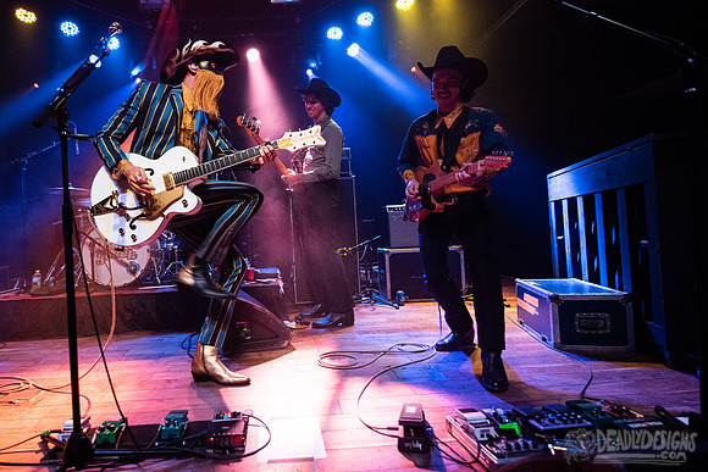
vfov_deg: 63.9
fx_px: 378
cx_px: 282
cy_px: 226
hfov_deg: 85.1
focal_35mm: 19
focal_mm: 16
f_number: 3.2
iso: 3200
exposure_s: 1/250
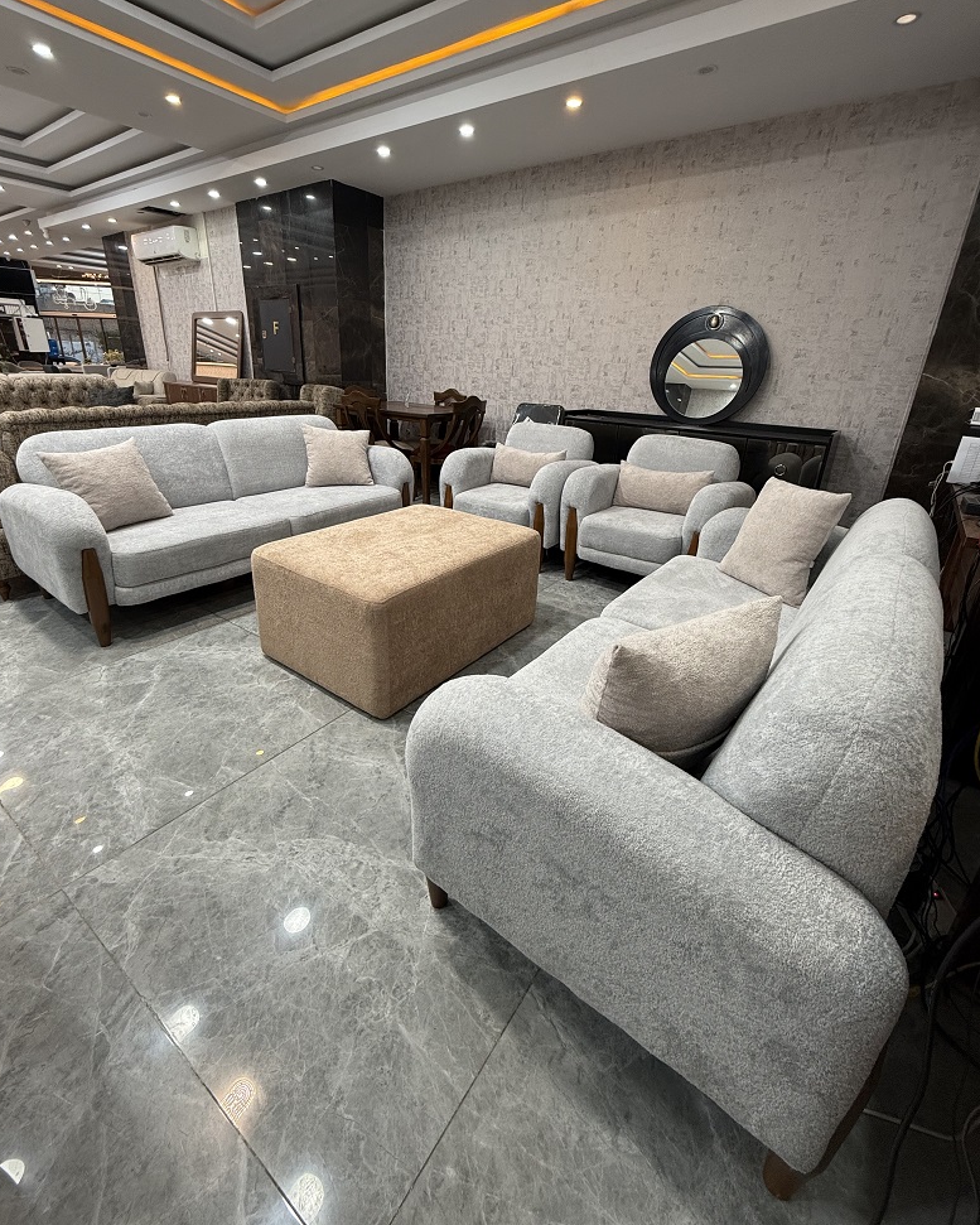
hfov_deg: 84.0
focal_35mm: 15
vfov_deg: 96.6
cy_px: 566
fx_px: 544
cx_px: 486
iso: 125
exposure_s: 1/100
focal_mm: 2.22
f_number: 2.2
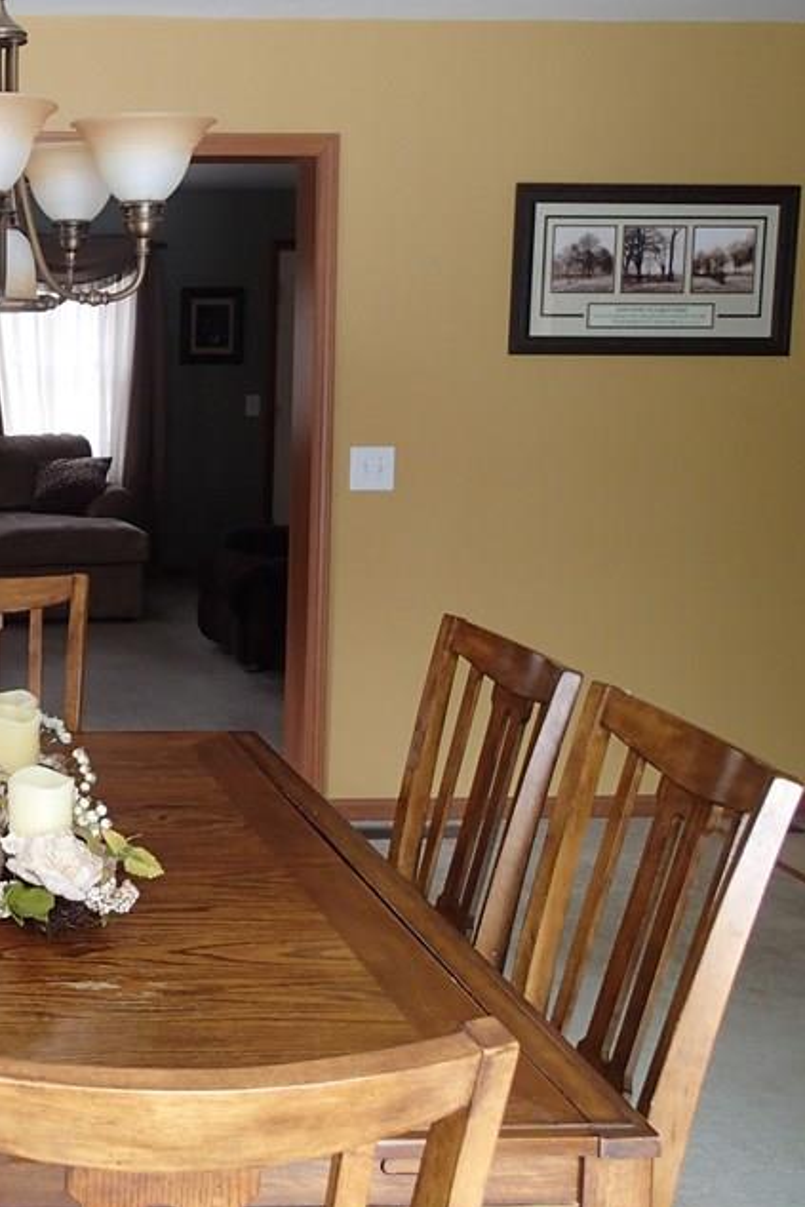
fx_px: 1408
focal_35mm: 42
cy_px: 503
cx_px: -107
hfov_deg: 28.6
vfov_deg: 46.2
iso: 200
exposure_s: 1/50
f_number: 2
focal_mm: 4.5
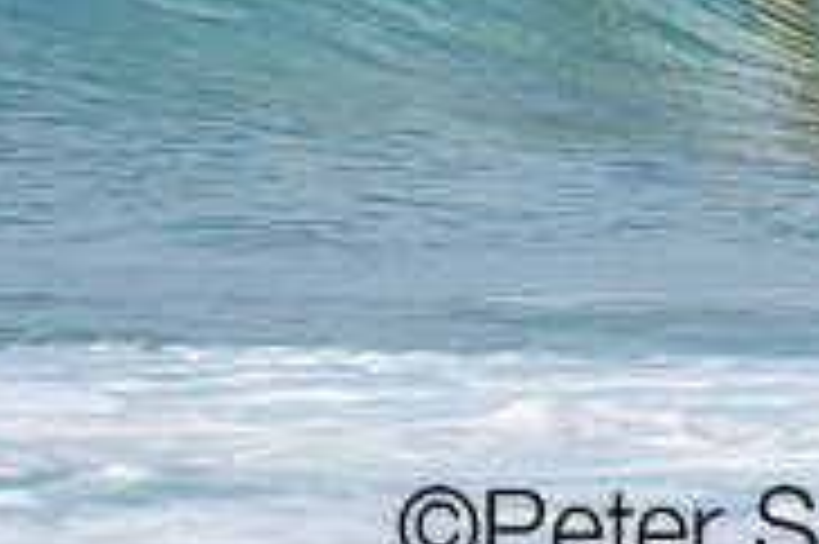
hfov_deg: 0.7
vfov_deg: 0.5
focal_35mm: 2839
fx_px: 64528
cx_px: 896
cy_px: -317
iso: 900
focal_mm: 800
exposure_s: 1/2000
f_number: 11
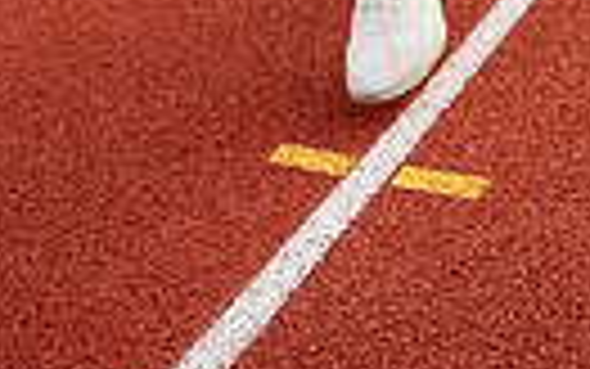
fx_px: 1239
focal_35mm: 77
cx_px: 428
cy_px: -536
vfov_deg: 12.8
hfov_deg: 26.5
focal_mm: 22
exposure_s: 1/1250
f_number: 4.5
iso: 160
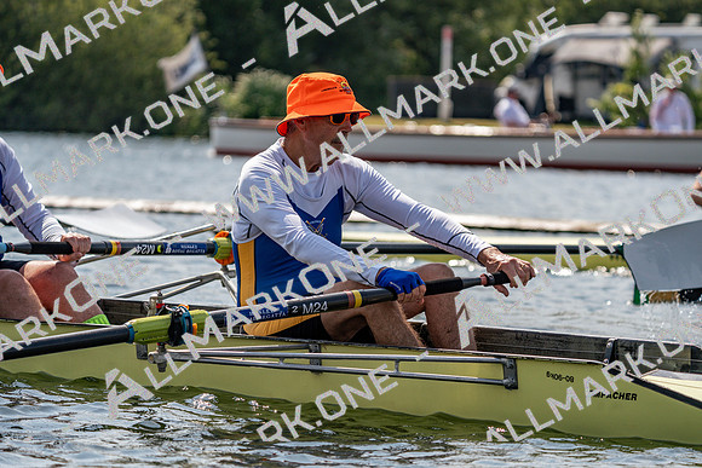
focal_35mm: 200
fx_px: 3901
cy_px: 234
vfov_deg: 6.9
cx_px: 351
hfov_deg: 10.3
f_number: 5.6
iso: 200
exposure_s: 1/1600
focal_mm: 200
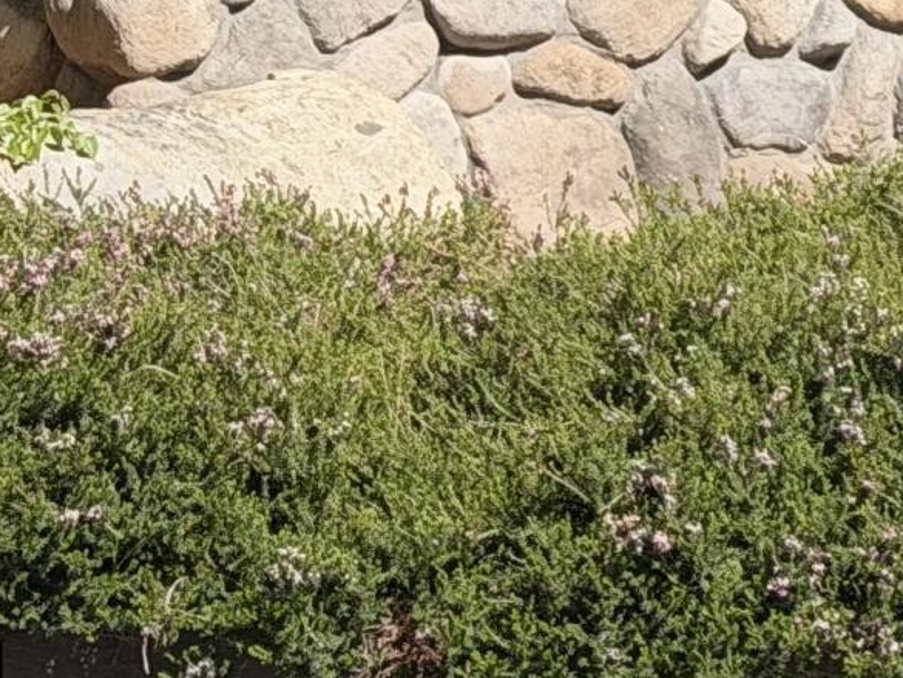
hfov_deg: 8.0
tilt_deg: +7.4
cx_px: 1148
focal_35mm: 246
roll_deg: +2.9
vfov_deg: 5.9
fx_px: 6419
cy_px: -831
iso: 64
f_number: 1.78
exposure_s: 1/2146
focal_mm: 6.76
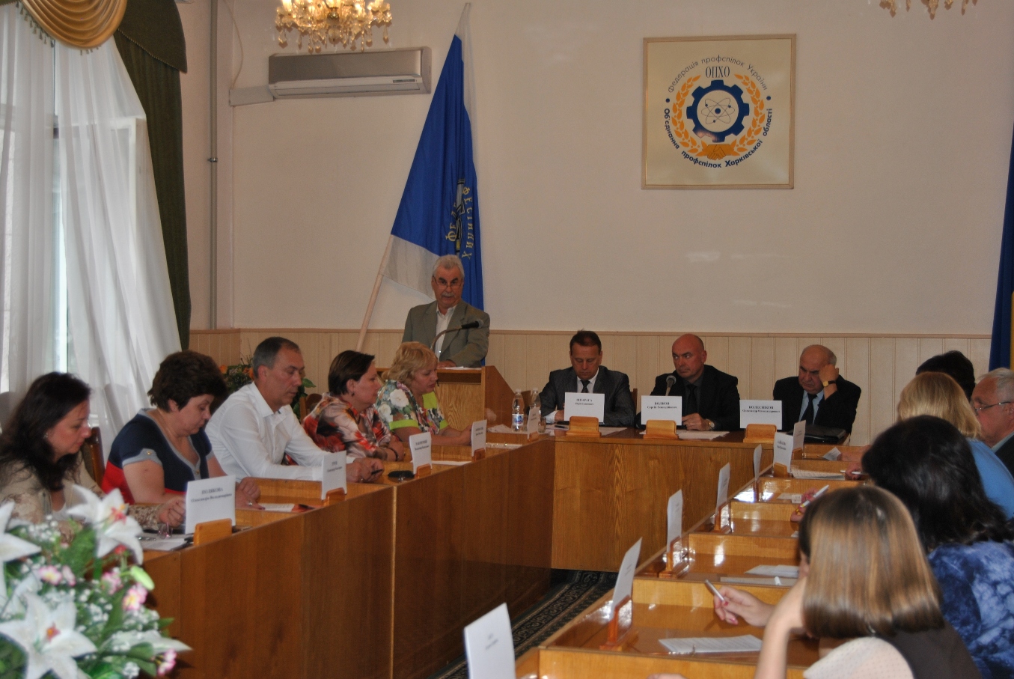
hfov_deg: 37.8
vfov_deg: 25.8
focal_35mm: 52
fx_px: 1480
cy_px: 340
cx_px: 507
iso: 200
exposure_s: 1/60
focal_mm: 35
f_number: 4.5
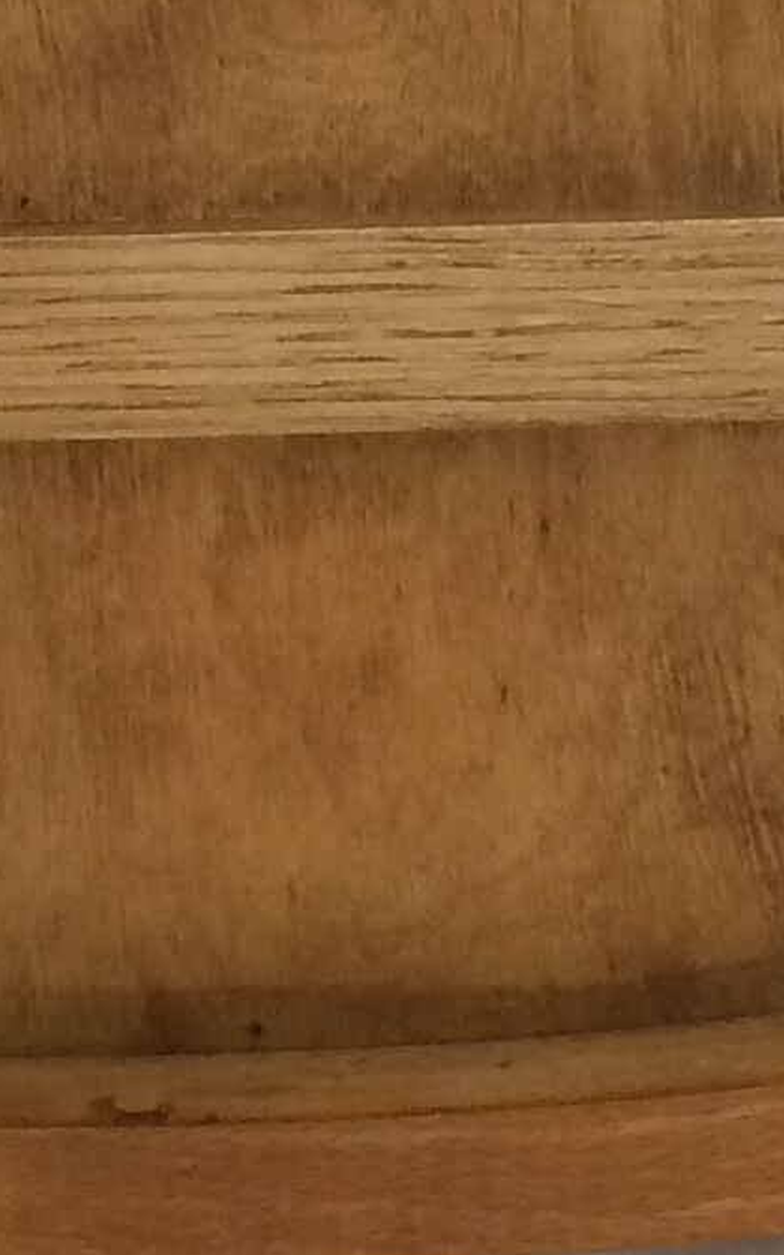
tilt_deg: -38.7
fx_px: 5129
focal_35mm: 150
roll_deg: +0.9
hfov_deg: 8.7
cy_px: 400
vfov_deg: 13.9
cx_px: 396
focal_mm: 4.15
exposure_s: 1/33
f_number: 2.2
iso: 125
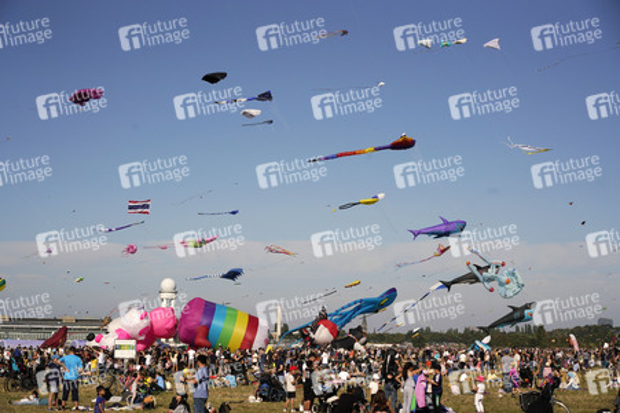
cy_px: 206
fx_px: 1119
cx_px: 310
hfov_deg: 31.0
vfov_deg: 20.9
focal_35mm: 65
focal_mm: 65
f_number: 8
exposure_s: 1/4000
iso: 400
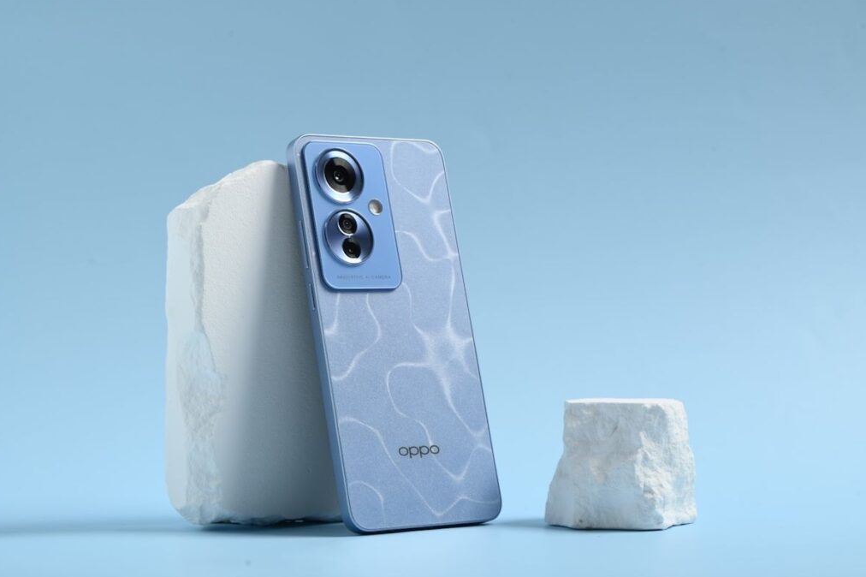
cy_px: 286
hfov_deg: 24.8
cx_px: 429
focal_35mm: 82
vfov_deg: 16.6
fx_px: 1972
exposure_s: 1/125
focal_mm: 81
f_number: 11
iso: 200
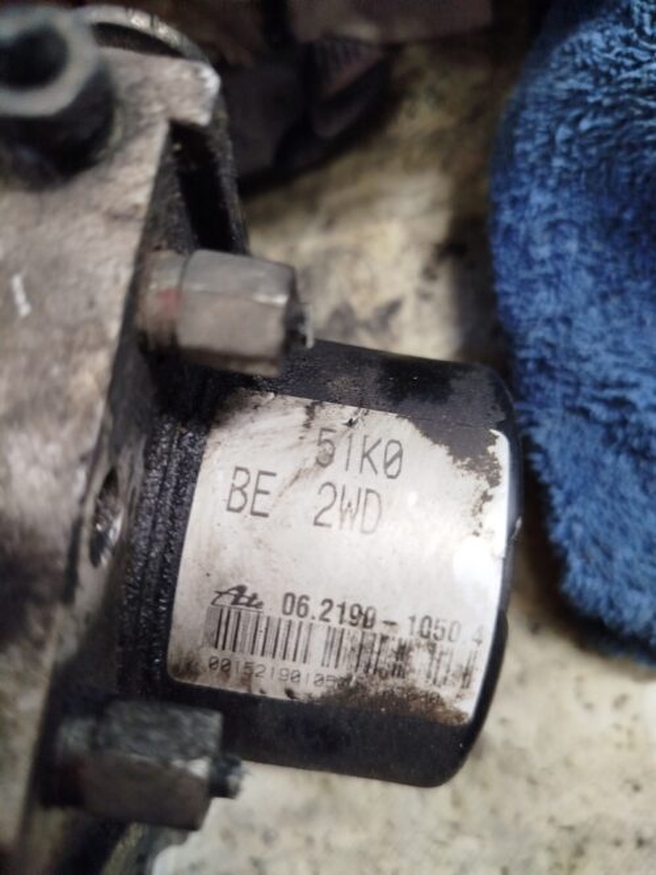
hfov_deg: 56.8
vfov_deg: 71.6
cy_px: 438
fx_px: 607
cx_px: 328
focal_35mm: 24
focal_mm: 5.31
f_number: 1.7
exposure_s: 1/33
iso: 160
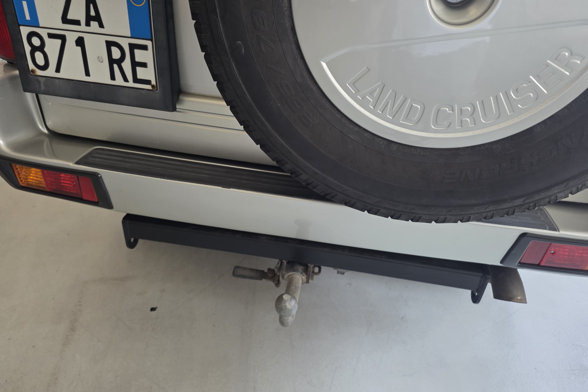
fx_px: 392
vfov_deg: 53.0
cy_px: 173
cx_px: 294
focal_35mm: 24
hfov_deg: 73.7
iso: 500
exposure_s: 1/100
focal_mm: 6.25
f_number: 1.7
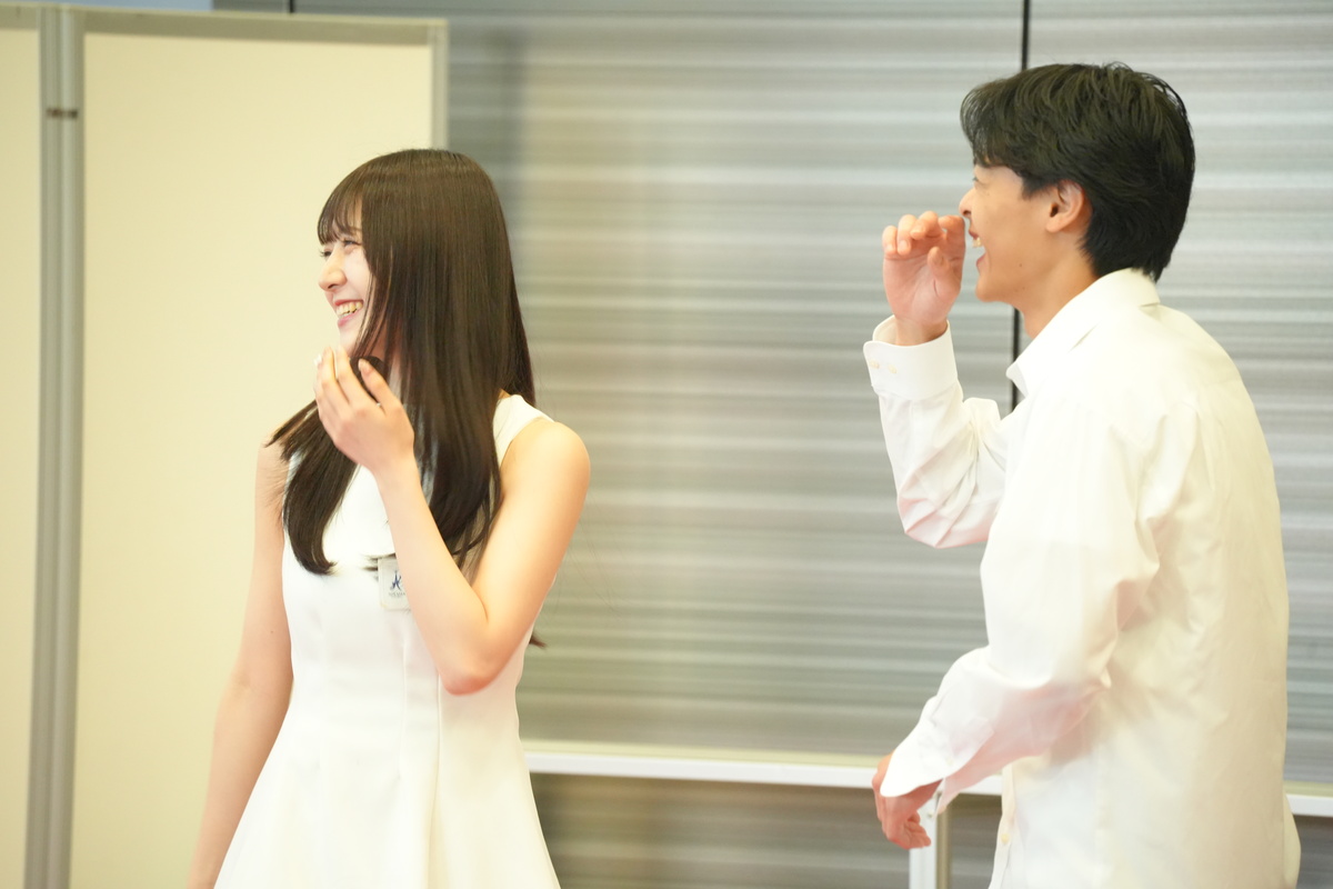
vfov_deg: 3.6
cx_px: 666
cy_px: 444
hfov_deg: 5.4
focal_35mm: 379
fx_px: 14032
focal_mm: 379
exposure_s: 1/100
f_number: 6.3
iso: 6400
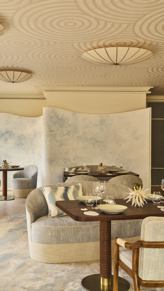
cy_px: 145
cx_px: 73
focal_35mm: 39
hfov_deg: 30.4
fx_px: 301
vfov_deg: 51.6
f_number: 11
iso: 400
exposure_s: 1/5
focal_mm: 37
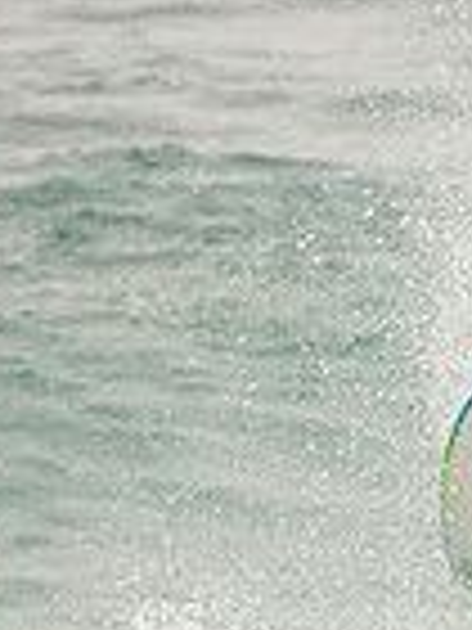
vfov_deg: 0.9
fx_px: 42397
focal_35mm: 2332
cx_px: 665
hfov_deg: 0.6
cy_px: 848
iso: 180
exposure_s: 1/1250
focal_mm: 390
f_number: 5.6
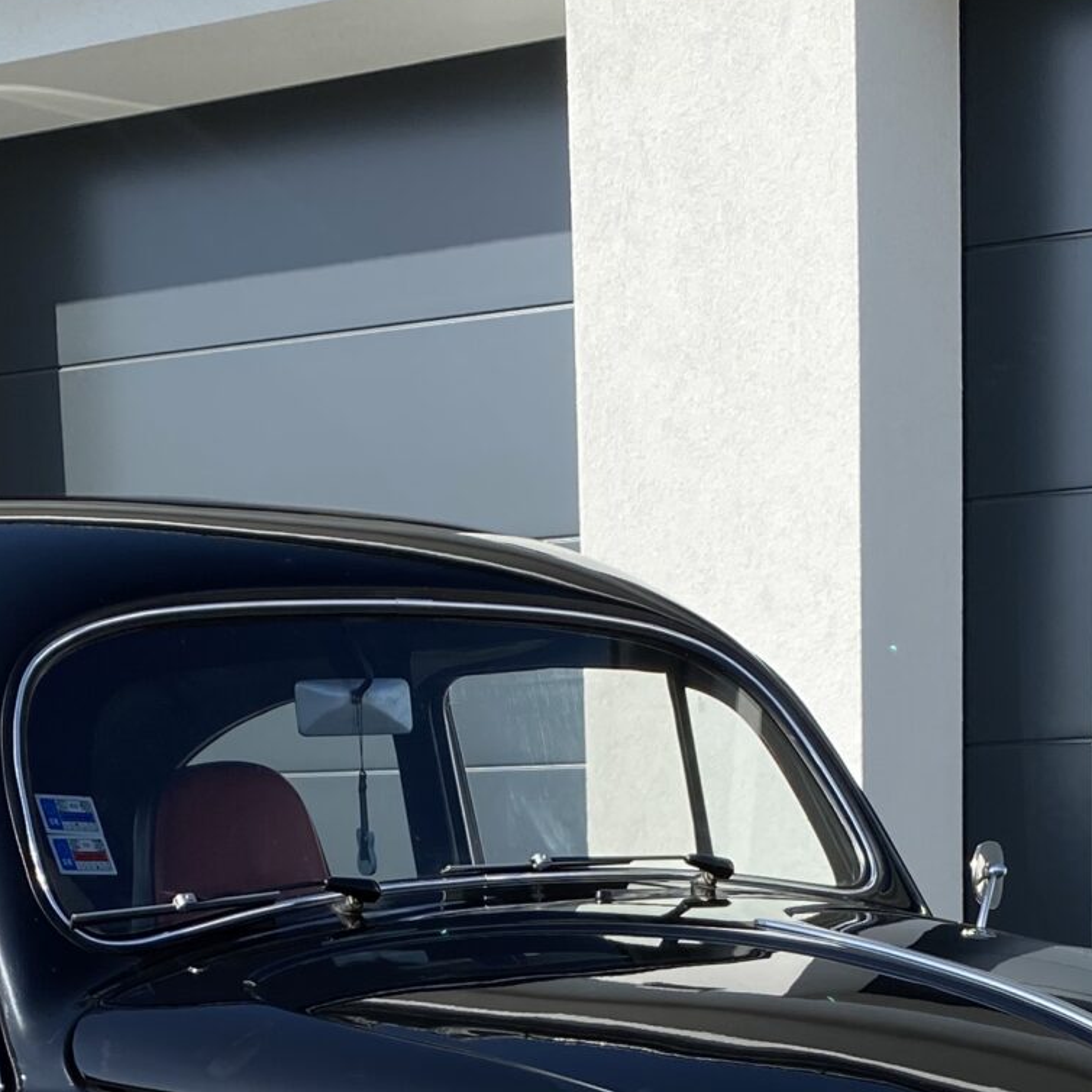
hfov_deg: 22.2
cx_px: 665
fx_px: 2784
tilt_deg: -8.8
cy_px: 1301
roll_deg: +0.2
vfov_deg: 20.8
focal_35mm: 78
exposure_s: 1/1585
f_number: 1.8
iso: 32
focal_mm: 4.25
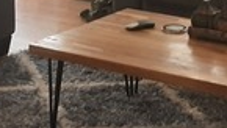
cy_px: -30
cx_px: 150
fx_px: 844
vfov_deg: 8.6
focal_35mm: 140
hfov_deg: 15.3
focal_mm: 2.9
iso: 125
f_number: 1.9
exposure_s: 1/40
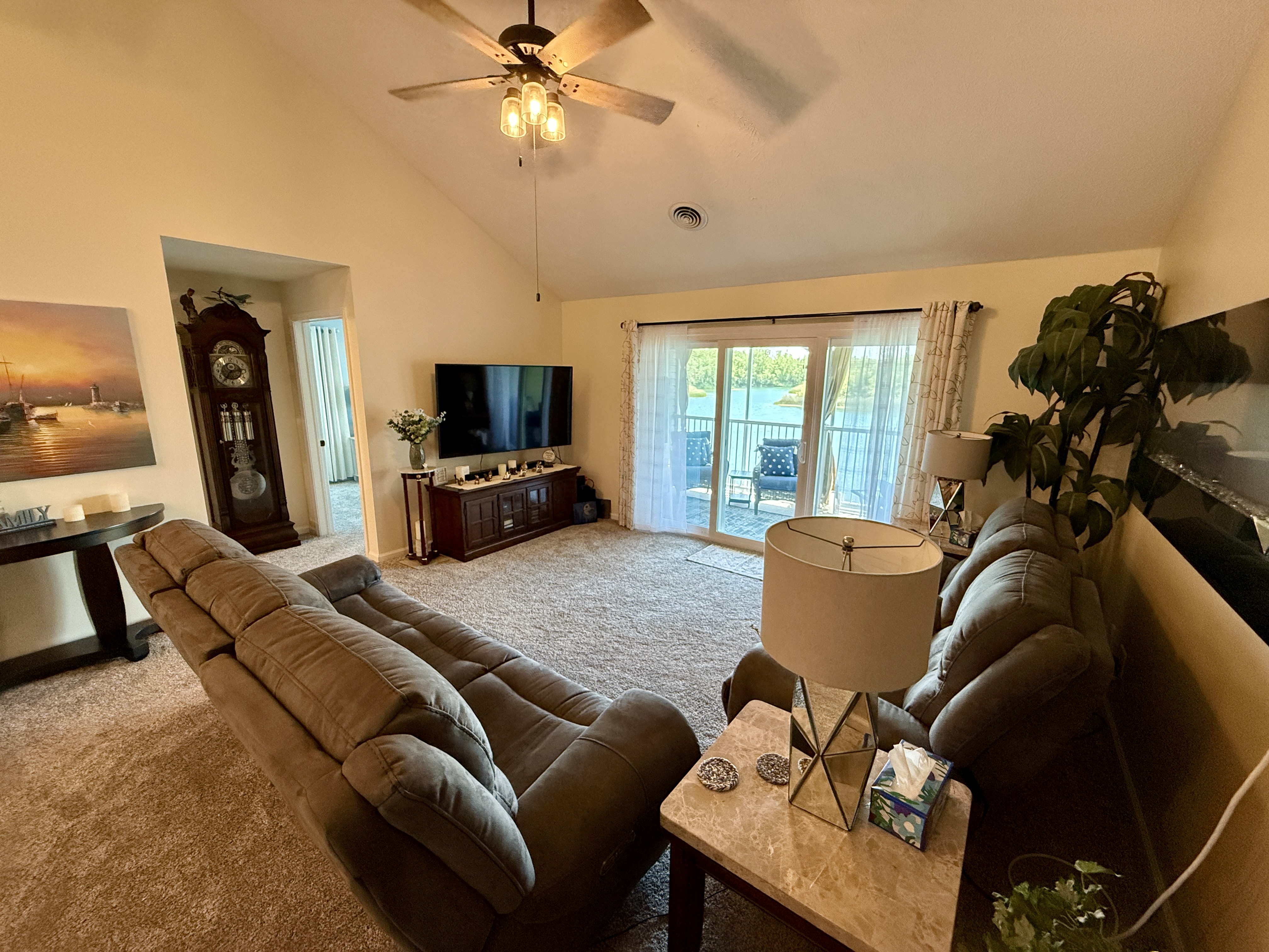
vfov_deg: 85.7
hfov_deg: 102.1
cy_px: 476
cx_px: 634
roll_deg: -1.0
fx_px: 513
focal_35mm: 14
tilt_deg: -11.8
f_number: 2.2
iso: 640
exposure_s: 1/120
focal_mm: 2.22
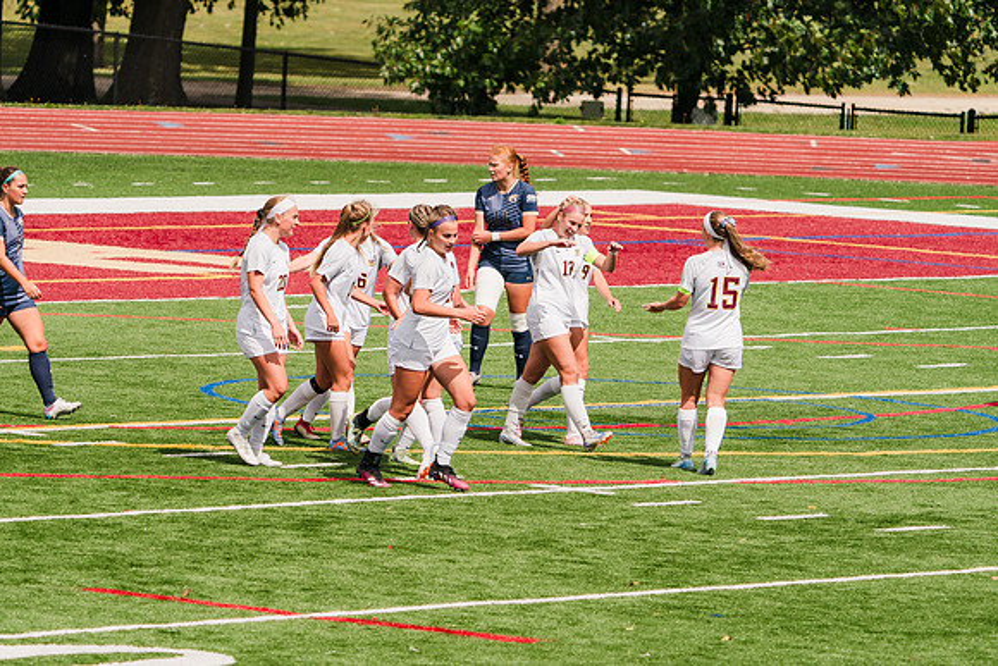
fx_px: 9385
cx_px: 402
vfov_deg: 4.1
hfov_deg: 6.1
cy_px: 301
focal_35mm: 338
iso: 200
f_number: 5.6
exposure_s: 1/1600
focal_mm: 257
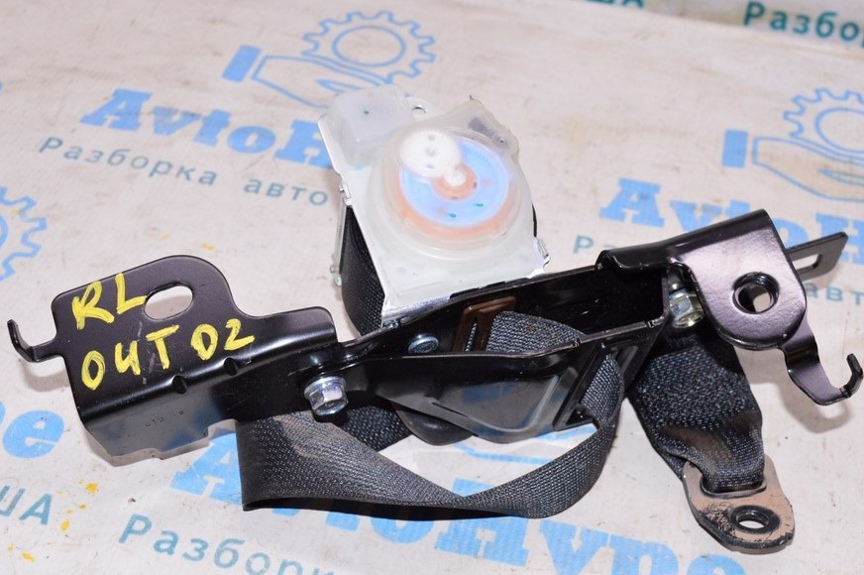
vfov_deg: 24.8
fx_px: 1309
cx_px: 468
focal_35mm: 55
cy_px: 309
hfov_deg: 36.5
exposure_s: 1/160
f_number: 8
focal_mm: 31
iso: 1600
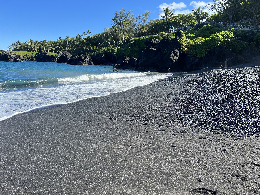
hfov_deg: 67.3
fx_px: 195
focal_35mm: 26
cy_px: 98
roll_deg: -1.4
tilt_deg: -9.4
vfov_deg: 53.1
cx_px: 130
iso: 50
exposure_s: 1/1724
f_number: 1.5
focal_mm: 5.7
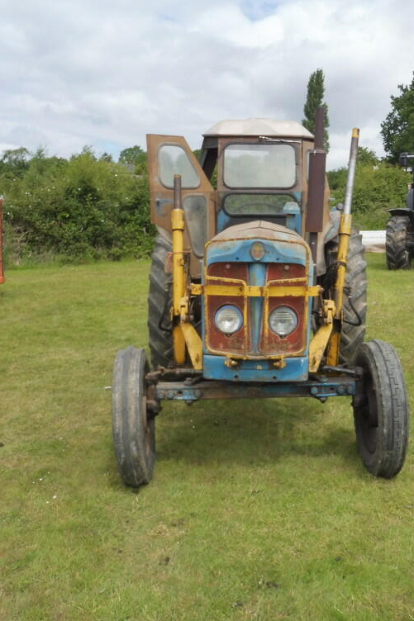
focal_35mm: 34
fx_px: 587
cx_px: 270
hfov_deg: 38.5
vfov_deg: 55.8
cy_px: 311
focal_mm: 4.3
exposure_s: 1/800
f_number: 4
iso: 100
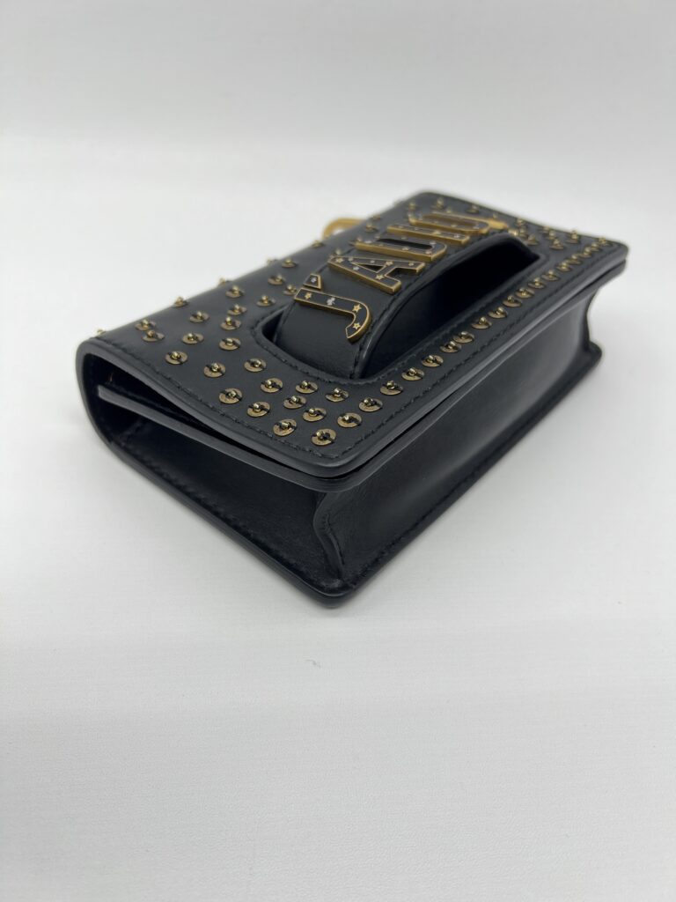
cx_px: 338
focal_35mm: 26
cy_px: 451
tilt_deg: -40.8
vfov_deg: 67.3
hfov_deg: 53.1
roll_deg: -5.4
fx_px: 677
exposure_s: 1/187
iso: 40
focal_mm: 5.7
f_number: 1.5
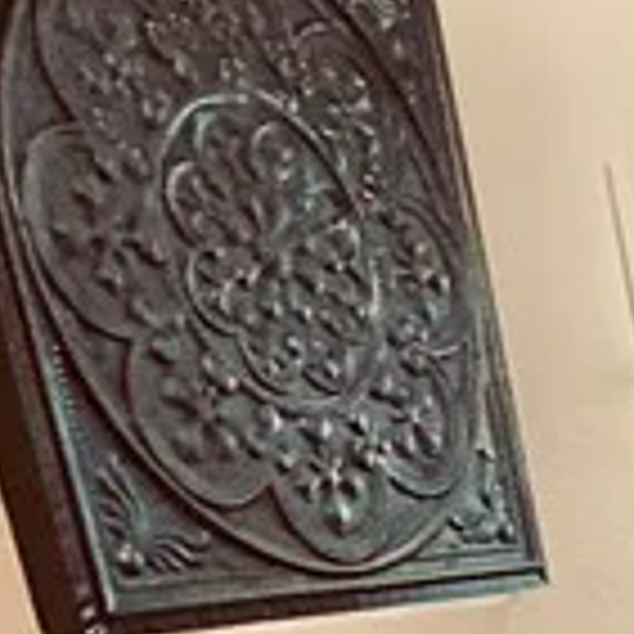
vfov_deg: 16.7
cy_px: 1061
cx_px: 1673
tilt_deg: -18.7
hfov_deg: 12.8
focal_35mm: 90
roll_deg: -0.5
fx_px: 1865
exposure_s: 1/60
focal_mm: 2.22
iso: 200
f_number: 2.2
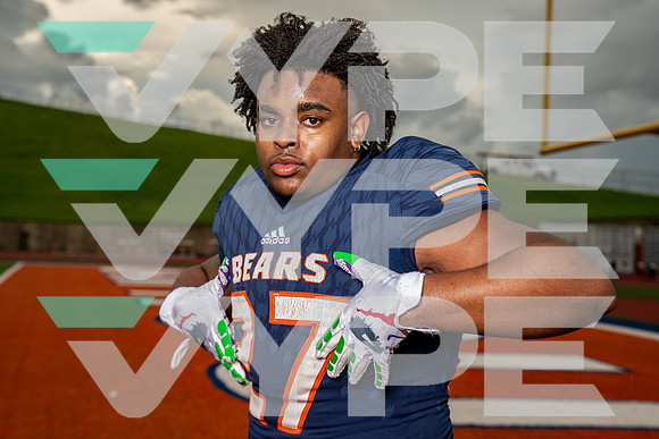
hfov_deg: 38.2
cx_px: 330
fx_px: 952
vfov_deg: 26.0
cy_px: 220
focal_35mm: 52
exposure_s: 1/250
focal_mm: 52
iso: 100
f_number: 5.6
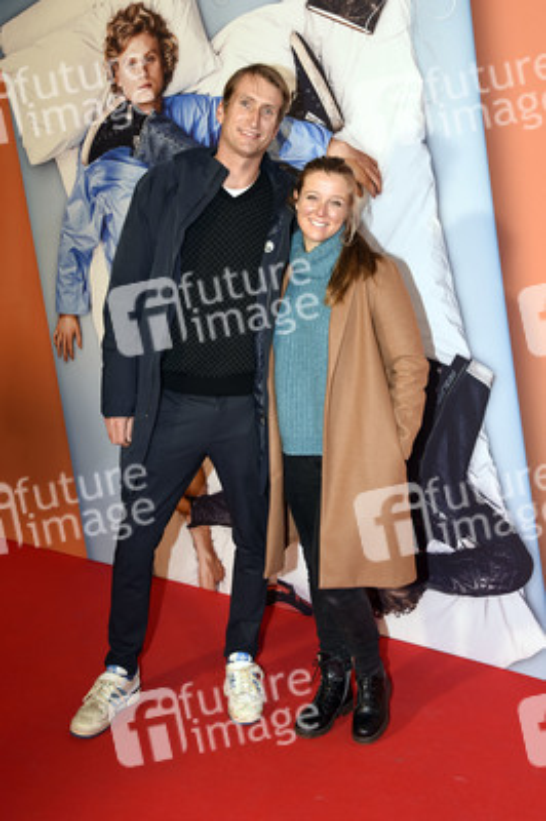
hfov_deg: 35.0
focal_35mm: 38
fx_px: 866
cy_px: 410
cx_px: 273
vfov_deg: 50.7
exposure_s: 1/80
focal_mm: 38
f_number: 6.3
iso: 1250
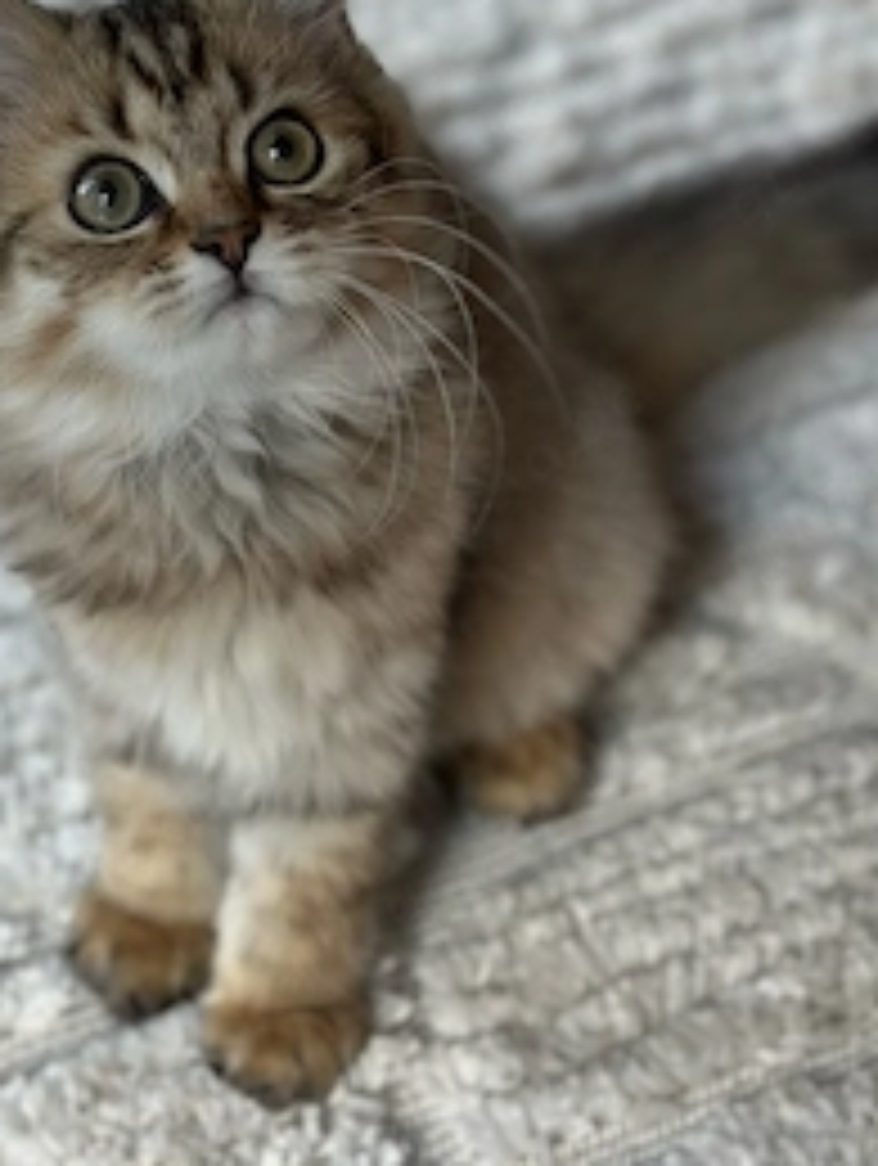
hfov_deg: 19.9
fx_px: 2496
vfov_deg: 26.3
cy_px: 527
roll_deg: +3.9
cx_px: 266
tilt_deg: -41.8
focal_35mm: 74
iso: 80
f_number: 1.78
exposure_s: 1/101
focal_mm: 6.86
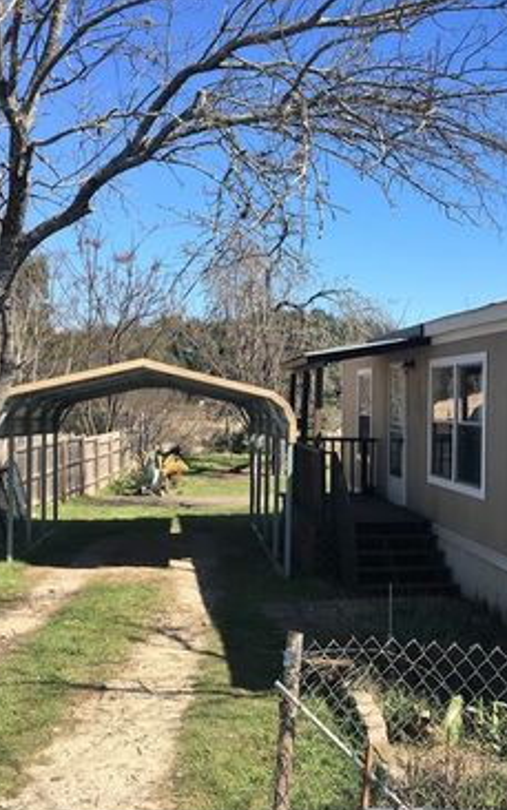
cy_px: 406
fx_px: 928
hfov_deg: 30.5
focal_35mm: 42
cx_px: 306
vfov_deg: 47.2
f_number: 2.2
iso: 25
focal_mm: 4.15
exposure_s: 1/1083
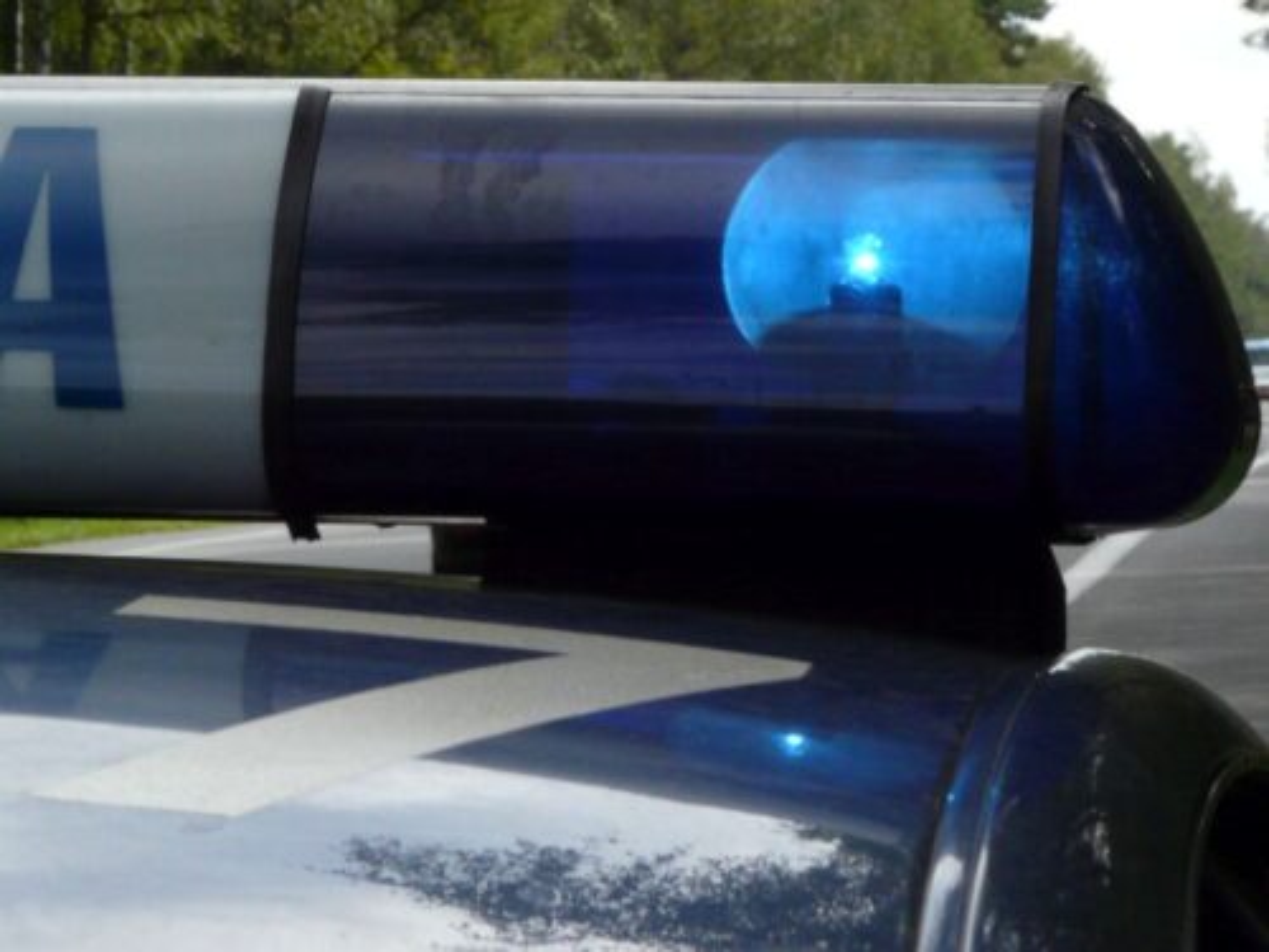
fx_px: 5389
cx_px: 634
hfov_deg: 13.4
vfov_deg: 10.1
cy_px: 476
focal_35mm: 147
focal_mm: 24.2
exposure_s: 1/500
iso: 200
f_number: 6.3
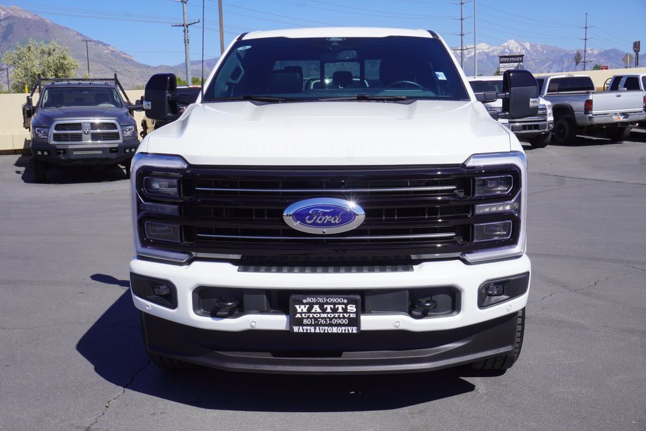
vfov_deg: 33.1
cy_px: 216
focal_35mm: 40
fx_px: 727
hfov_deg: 47.9
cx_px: 323
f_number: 11
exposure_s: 1/200
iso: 100
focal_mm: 27
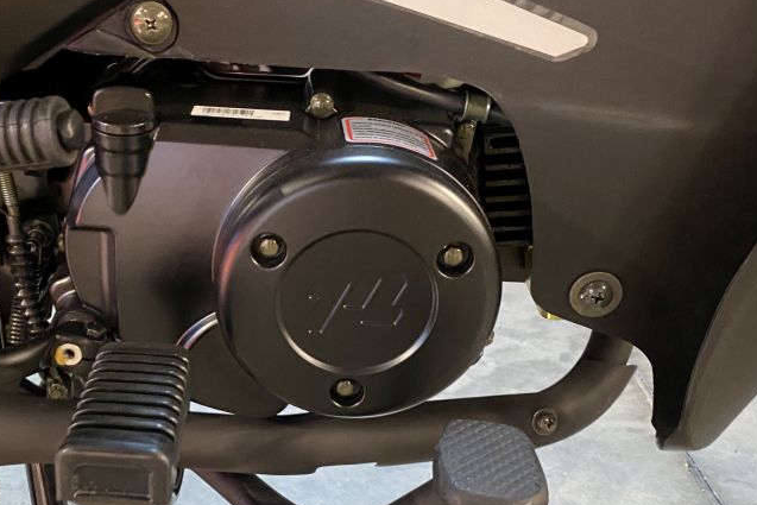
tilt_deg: -28.1
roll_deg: +2.0
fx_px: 946
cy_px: 345
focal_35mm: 45
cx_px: 241
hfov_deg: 42.9
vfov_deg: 29.6
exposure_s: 1/25
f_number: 1.8
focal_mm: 4.25
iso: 500
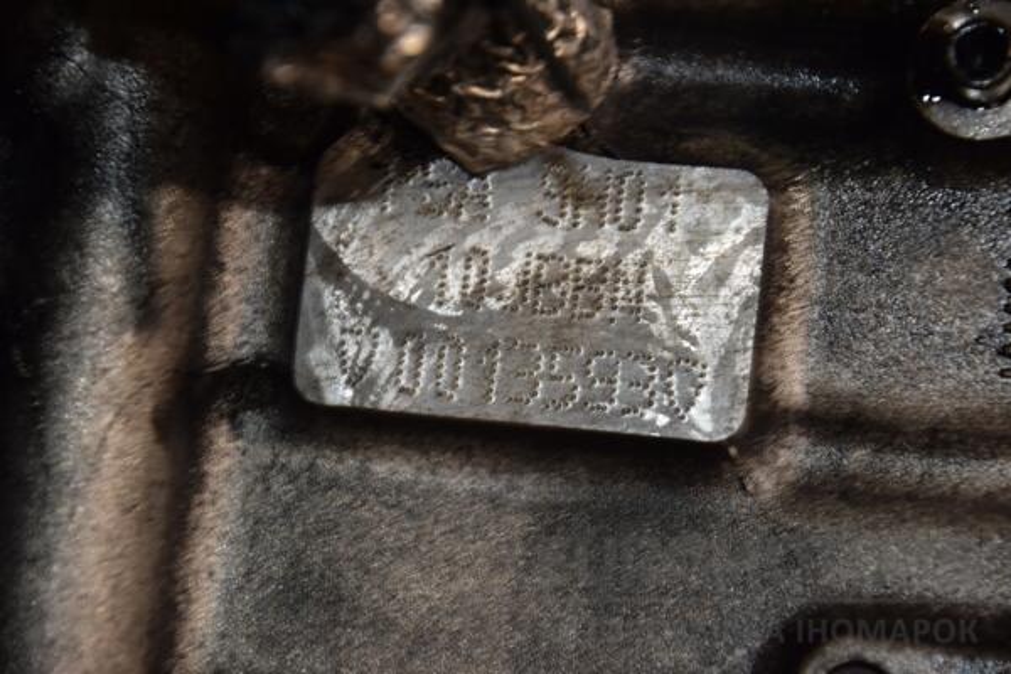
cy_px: 337
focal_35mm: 158
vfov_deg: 8.7
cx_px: 506
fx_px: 4423
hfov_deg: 13.0
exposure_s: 1/60
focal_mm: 105
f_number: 5.6
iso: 800
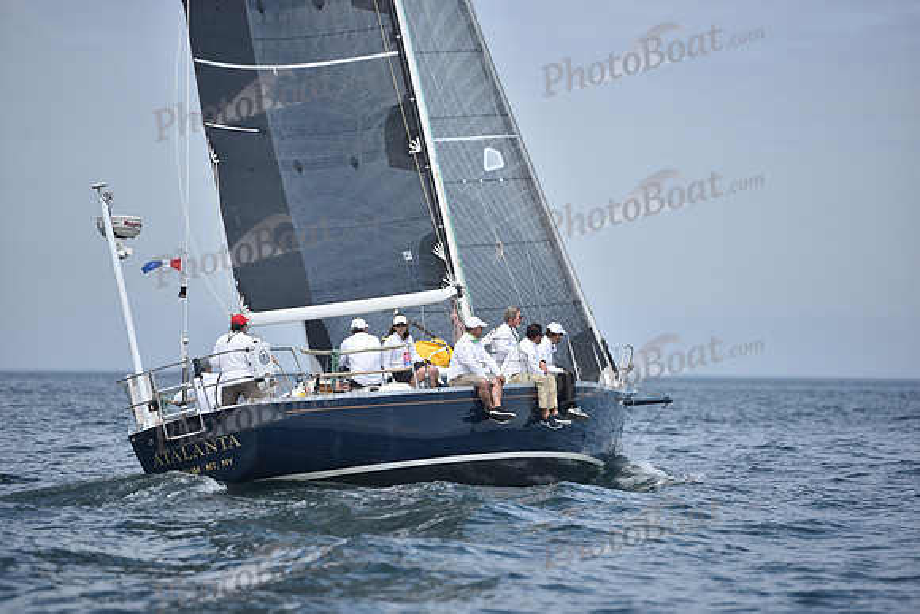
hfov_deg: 10.3
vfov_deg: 6.9
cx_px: 460
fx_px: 5112
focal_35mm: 200
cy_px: 307
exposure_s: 1/4000
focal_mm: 200
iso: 200
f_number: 3.2
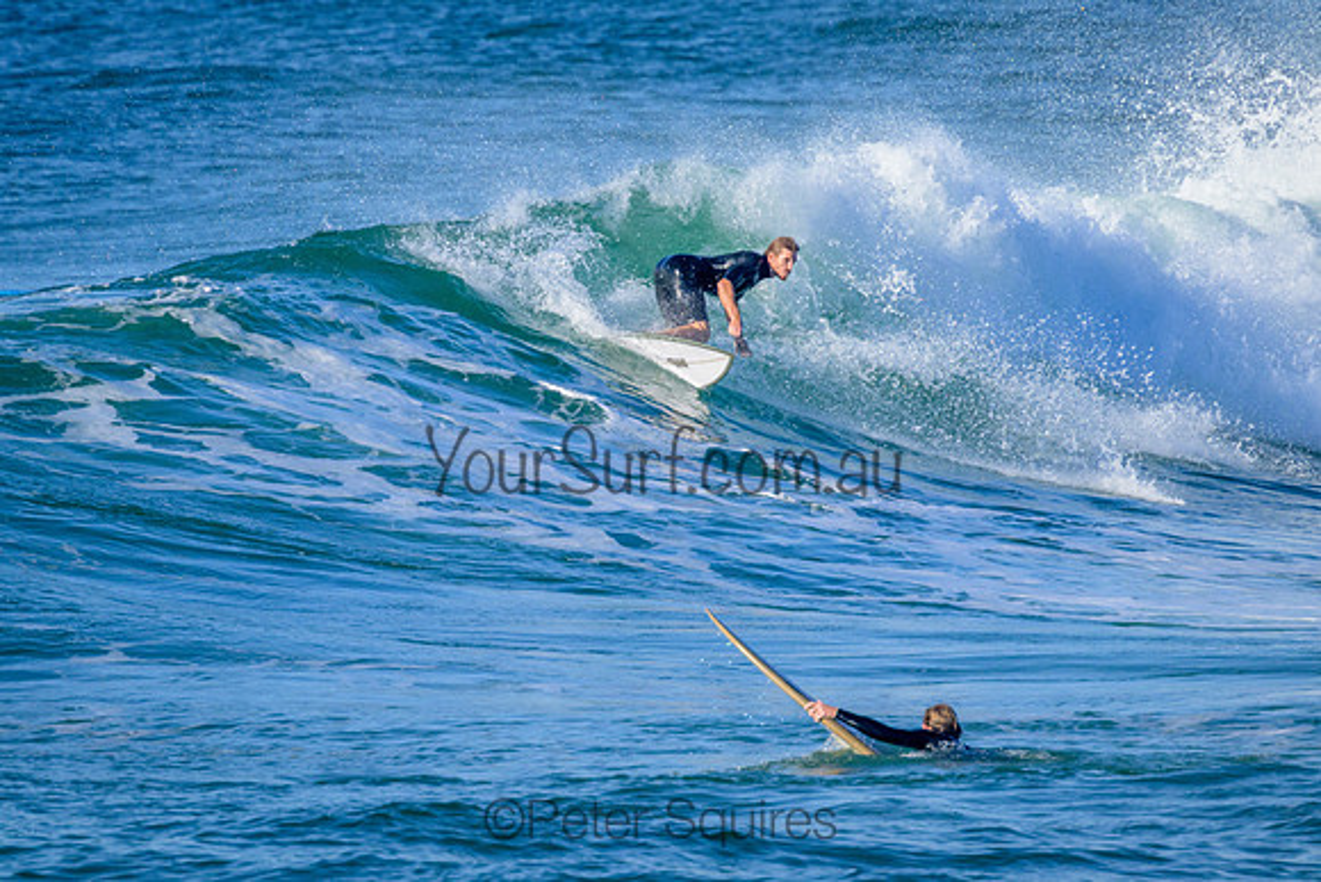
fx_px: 31125
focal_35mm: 848
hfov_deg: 2.4
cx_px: 621
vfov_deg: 1.6
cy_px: 415
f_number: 11
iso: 1000
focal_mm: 800
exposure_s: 1/2000
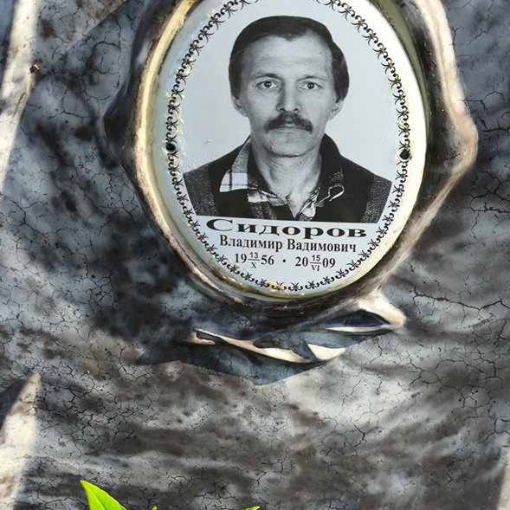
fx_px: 1000
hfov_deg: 28.6
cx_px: 297
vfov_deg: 28.6
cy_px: 259
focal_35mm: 60
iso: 50
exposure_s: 1/470
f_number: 1.7
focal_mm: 4.71
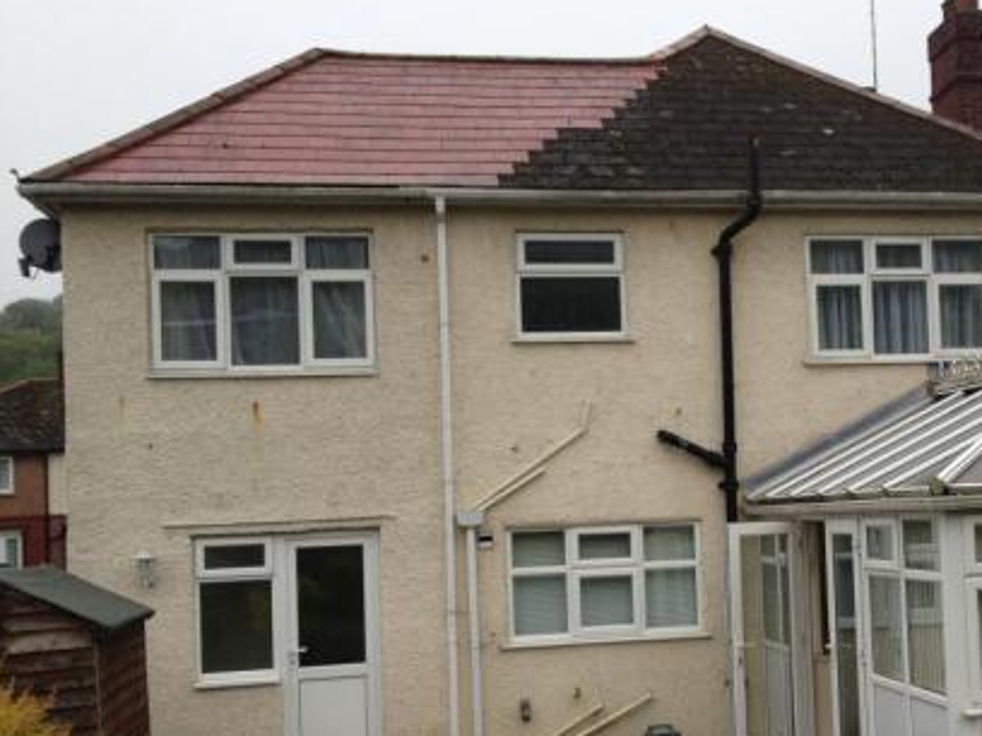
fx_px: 1418
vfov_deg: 29.0
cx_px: 697
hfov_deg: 37.5
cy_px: 463
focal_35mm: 50
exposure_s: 1/250
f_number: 2.4
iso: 50
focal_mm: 4.28
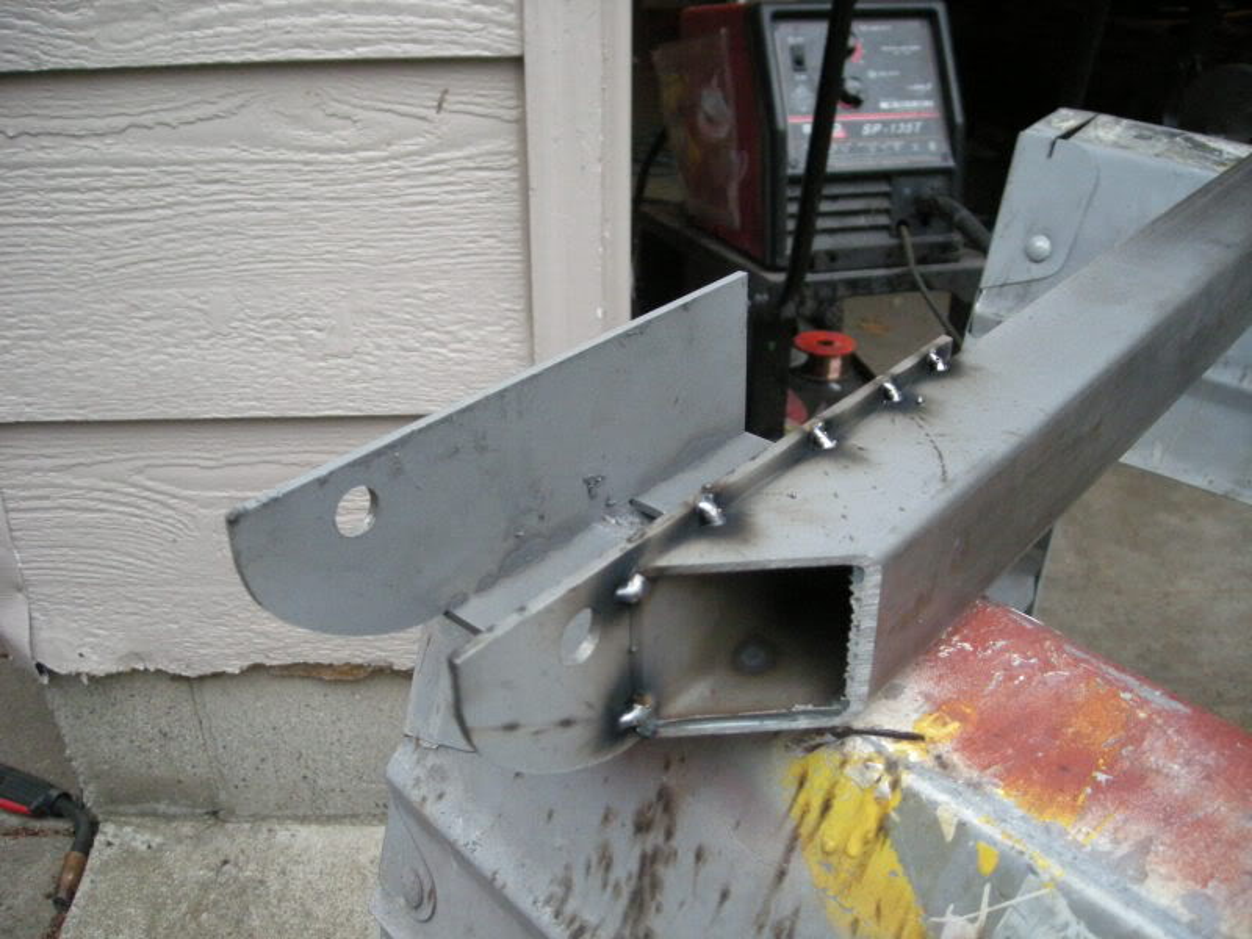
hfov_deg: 52.6
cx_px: 626
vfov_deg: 40.7
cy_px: 470
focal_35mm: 35
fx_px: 1266
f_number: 2.8
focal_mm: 5.7
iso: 400
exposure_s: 1/57.7
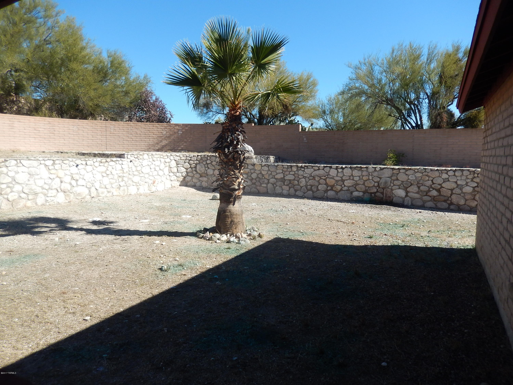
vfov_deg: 54.9
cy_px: 192
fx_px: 370
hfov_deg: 69.4
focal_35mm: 25
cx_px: 256
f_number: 3.4
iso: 125
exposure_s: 1/1000
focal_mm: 4.5
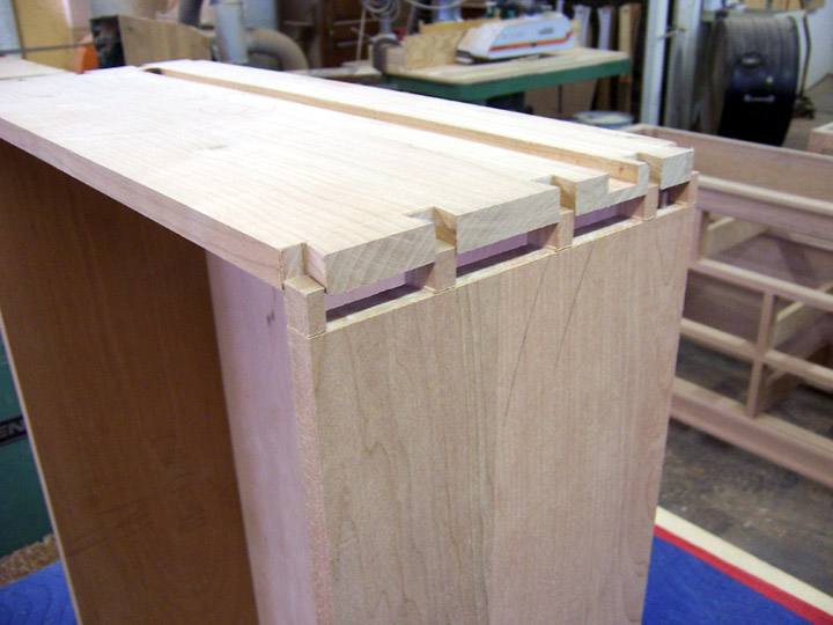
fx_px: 794
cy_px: 312
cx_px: 416
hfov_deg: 55.4
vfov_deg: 42.9
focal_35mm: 33
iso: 140
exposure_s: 1/15
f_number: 3.4
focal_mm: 5.5
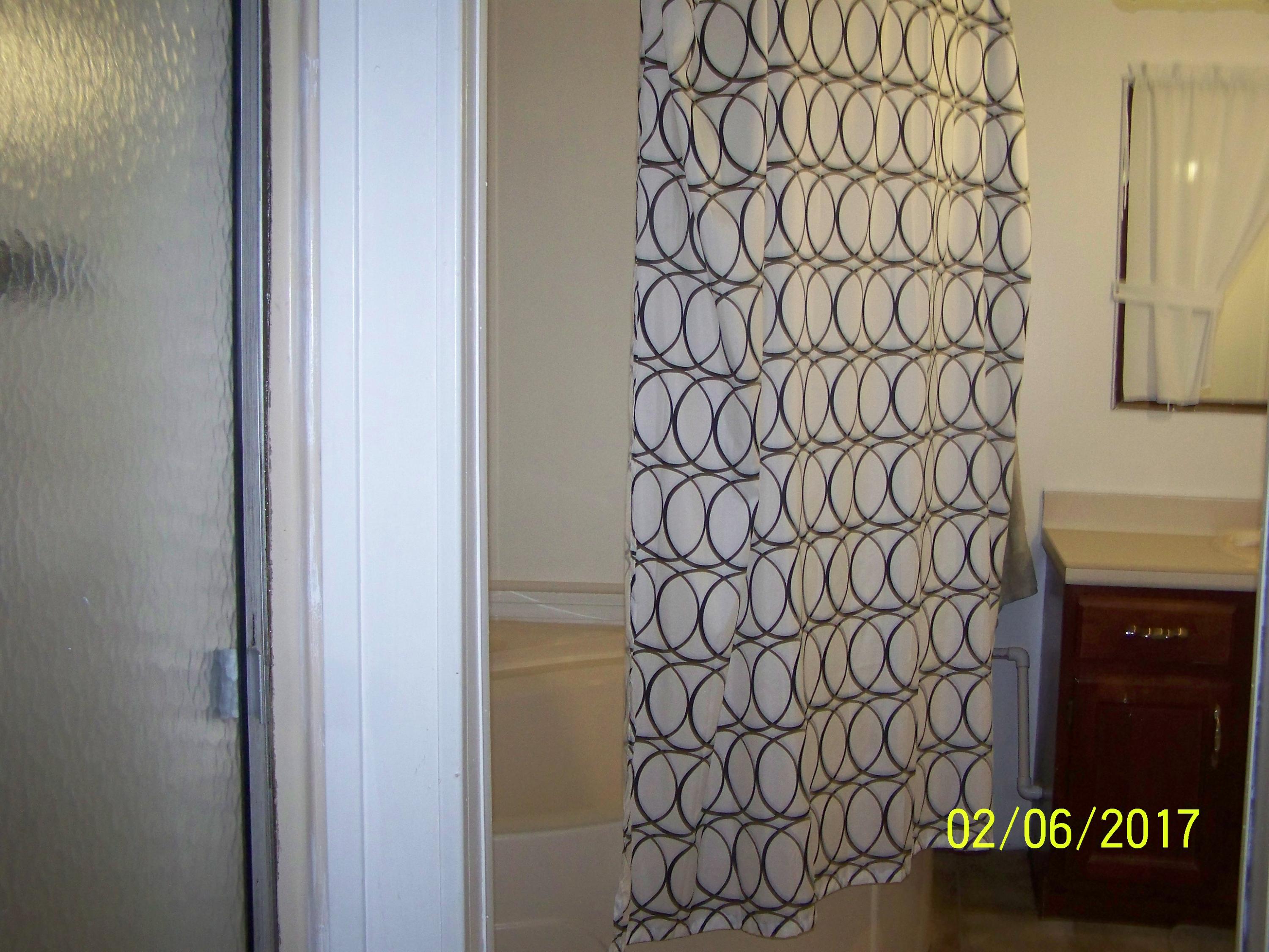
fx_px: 1393
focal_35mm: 38
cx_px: 634
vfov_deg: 37.7
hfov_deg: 49.0
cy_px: 476
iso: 200
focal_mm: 6.3
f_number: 2.8
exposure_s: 1/30
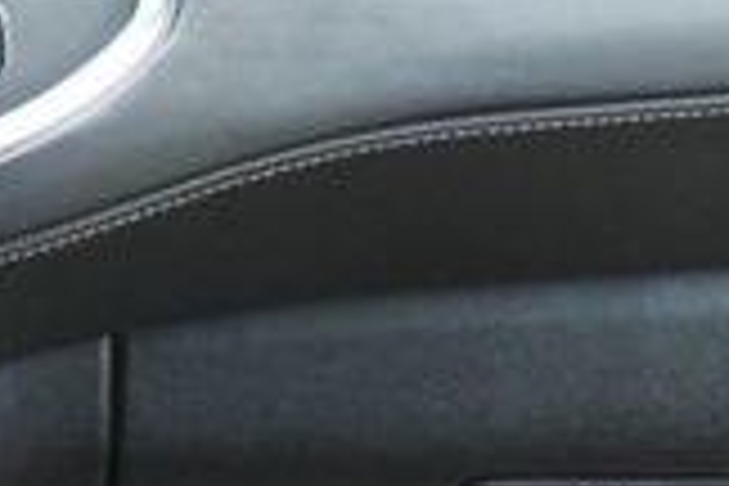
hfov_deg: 9.6
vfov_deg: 6.8
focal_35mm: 202
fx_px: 4090
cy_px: 140
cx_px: -693
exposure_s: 1/100
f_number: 5
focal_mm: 34
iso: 3200
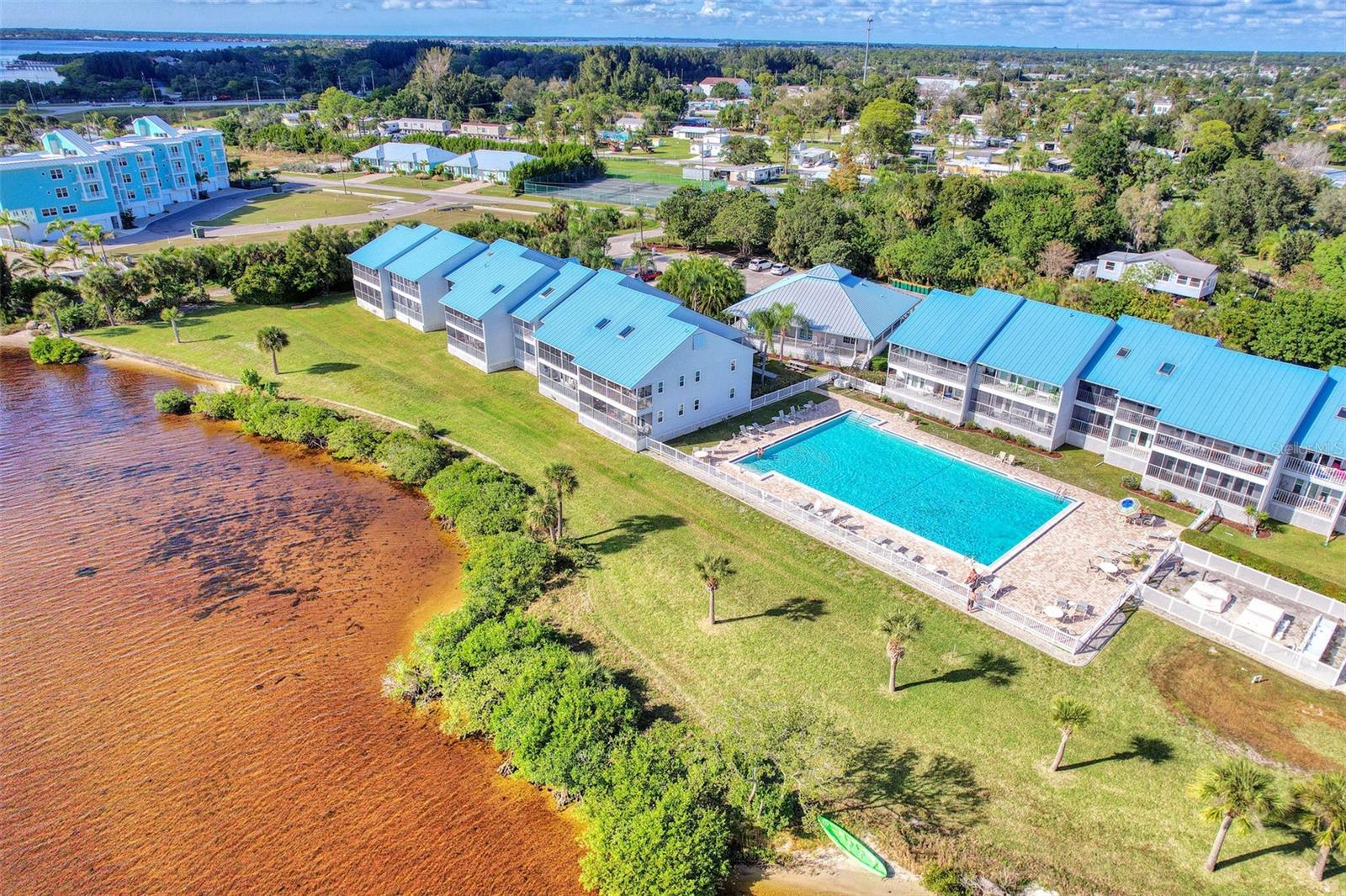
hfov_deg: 78.6
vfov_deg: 57.2
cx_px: 673
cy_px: 448
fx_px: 822
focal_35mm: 22
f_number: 2.8
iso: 100
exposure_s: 1/1500
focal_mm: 8.4
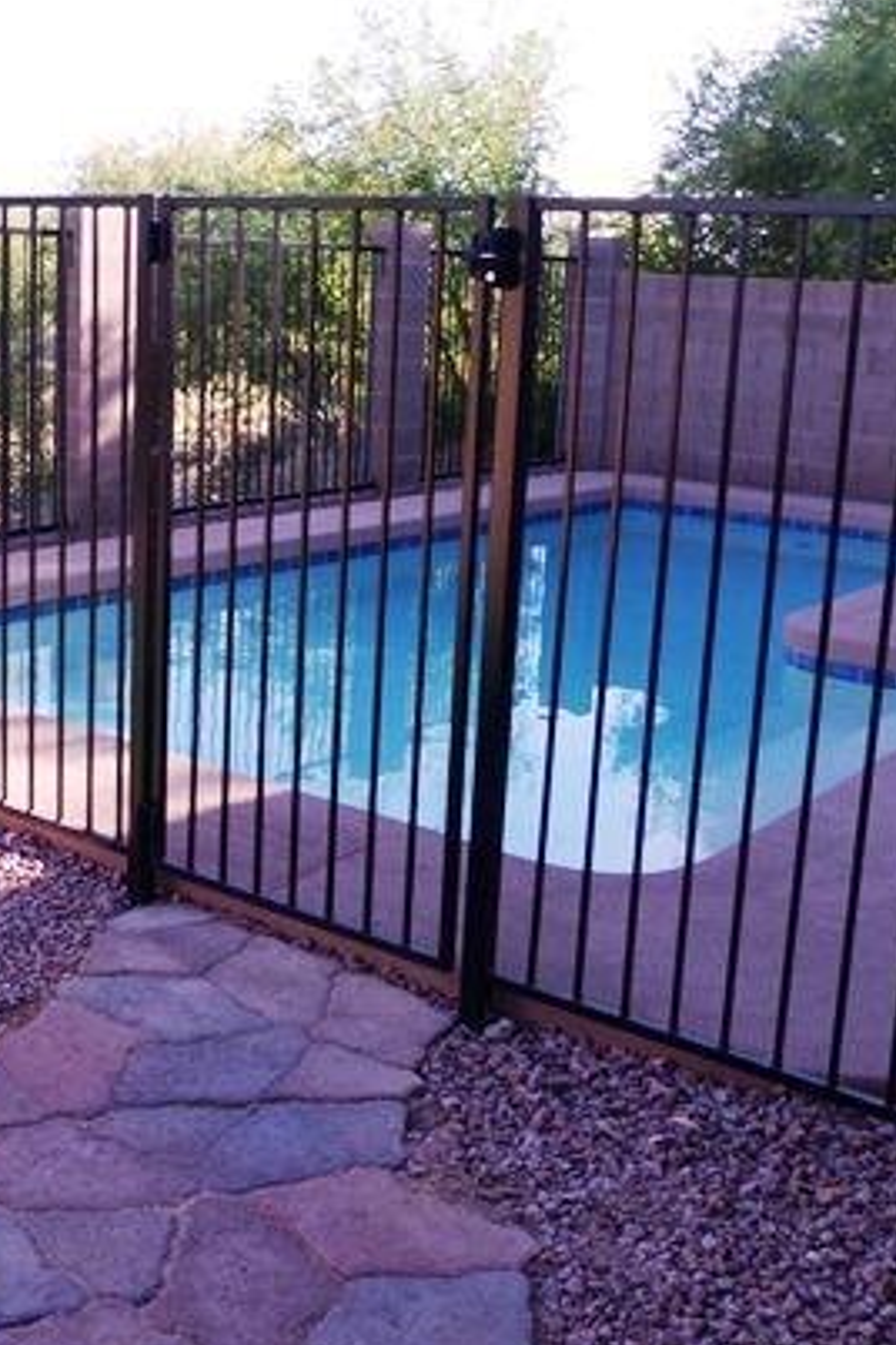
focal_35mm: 43
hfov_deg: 30.9
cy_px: 589
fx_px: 1605
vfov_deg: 45.3
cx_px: 274
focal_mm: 4.7
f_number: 7.52
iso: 100
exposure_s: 1/70
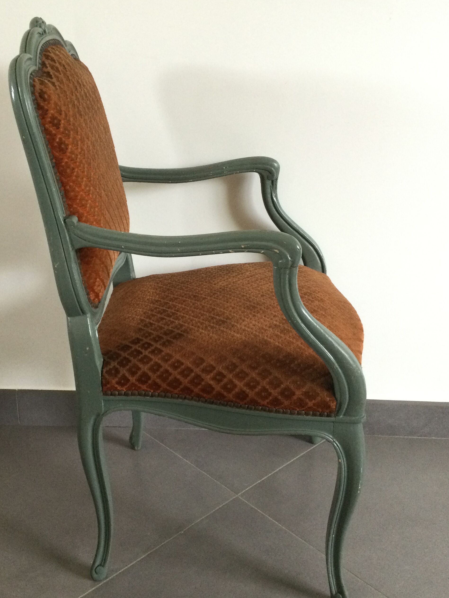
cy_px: 297
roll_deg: -0.2
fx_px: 692
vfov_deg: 46.8
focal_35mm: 40
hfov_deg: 35.8
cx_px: 184
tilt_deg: -23.1
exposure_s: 1/33
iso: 160
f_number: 2.4
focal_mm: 3.3
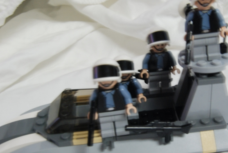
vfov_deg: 24.3
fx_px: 355
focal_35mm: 56
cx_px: 151
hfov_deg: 35.3
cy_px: 82
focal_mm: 26
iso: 800
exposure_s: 1/4
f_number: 14
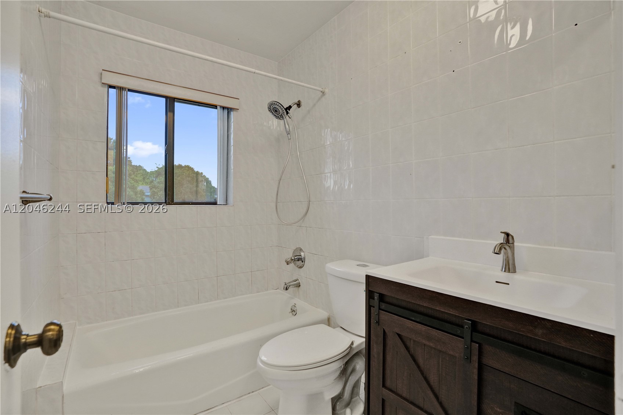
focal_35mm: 16
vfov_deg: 73.7
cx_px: 312
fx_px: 277
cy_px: 208
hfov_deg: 96.7
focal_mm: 16
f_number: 6.3
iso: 2000
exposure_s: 1/250
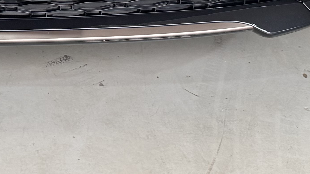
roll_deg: -0.7
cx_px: 11
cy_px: -218
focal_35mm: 107
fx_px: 879
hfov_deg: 19.5
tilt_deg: -13.5
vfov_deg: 10.1
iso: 200
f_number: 1.78
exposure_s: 1/83
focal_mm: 6.76
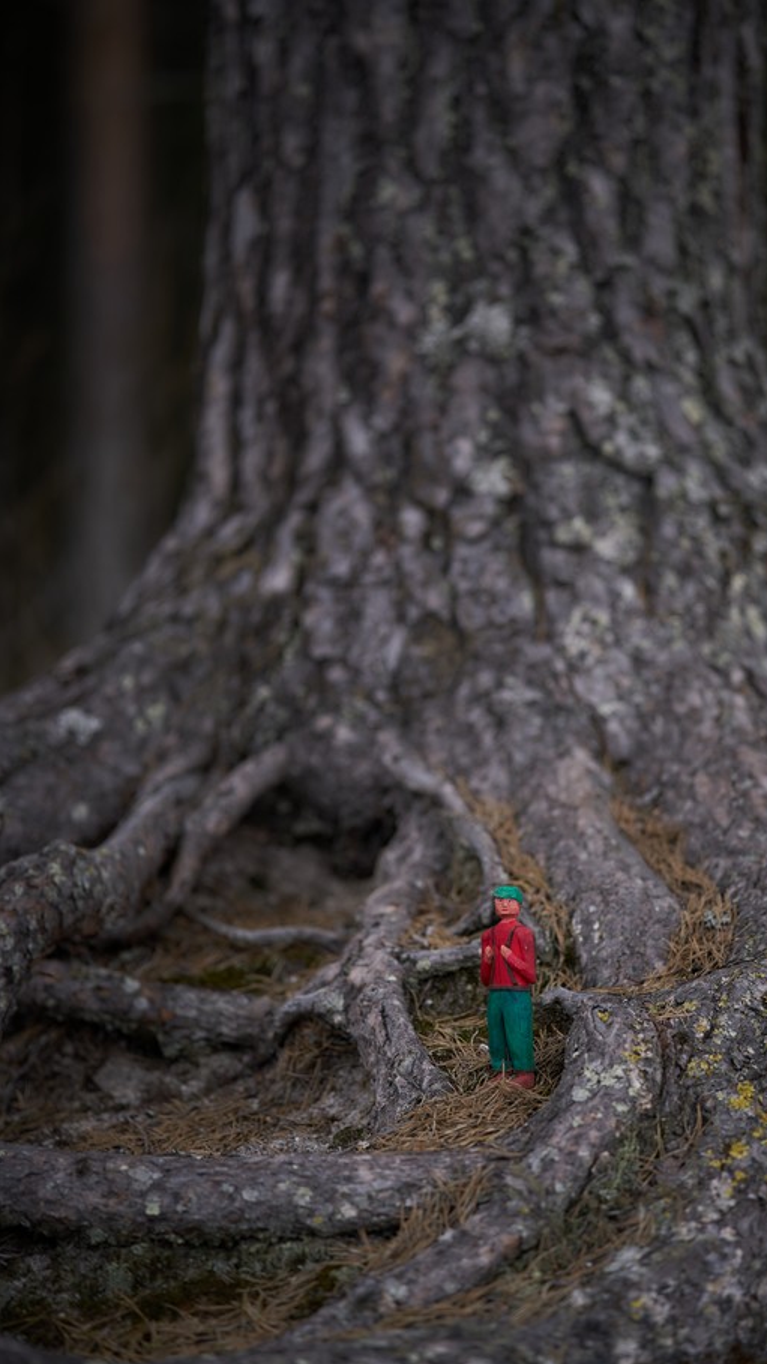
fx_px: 3400
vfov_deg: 22.7
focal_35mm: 94
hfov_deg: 12.9
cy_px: 719
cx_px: 477
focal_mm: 85
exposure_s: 1/640
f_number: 1.8
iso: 100
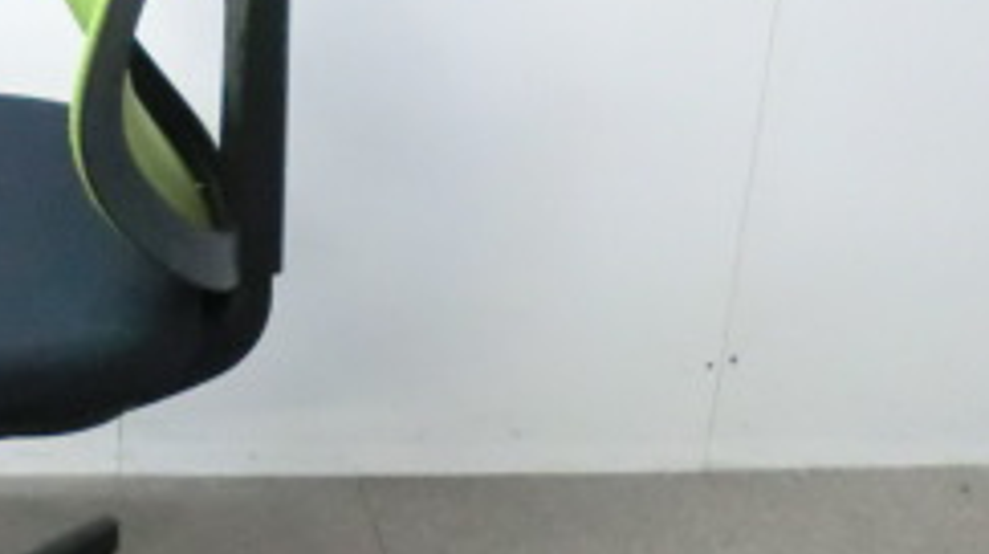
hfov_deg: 21.8
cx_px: -130
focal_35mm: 92
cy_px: 134
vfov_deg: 13.1
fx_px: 2410
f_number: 3.5
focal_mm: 5.8
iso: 800
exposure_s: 1/30
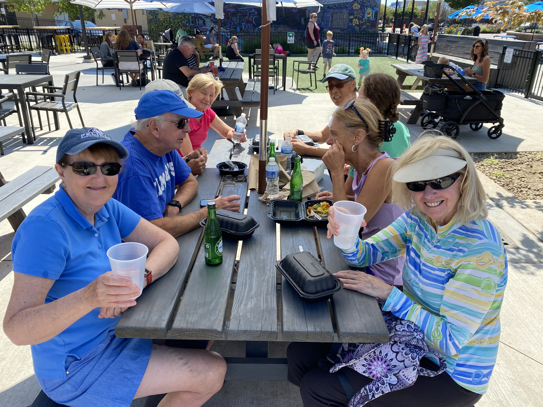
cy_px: 204
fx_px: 408
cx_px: 272
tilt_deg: -23.8
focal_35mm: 26
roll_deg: +0.4
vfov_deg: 53.1
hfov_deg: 67.3
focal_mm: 4.25
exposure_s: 1/877
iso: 32
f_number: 1.8
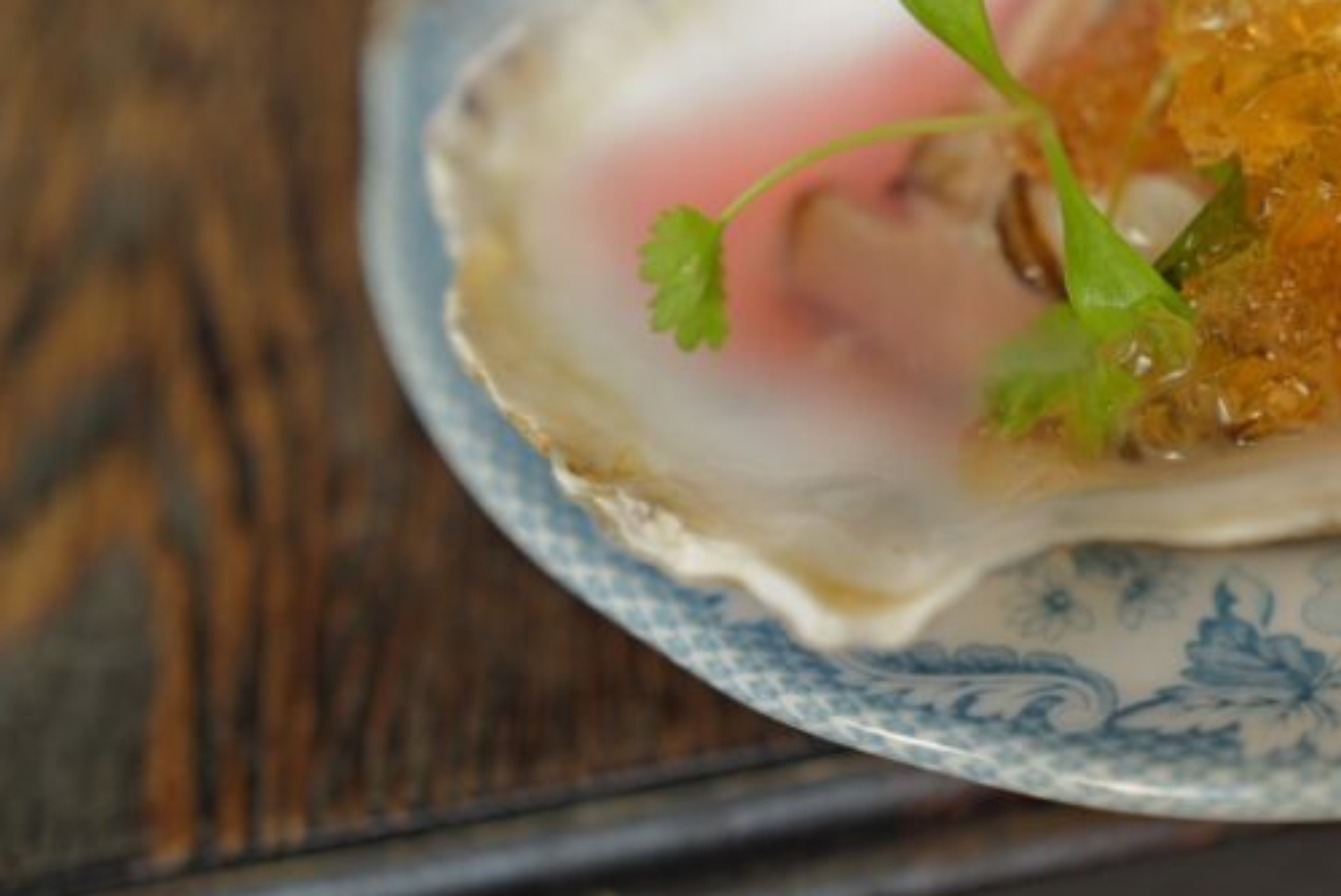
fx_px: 3280
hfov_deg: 22.4
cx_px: 1258
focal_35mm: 88
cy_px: 173
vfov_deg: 15.4
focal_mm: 43
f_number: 2.8
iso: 400
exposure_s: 1/80
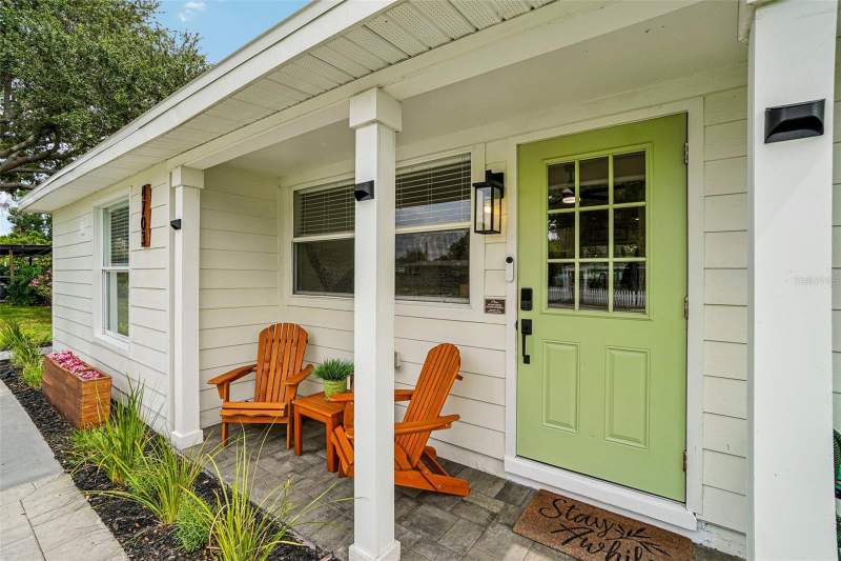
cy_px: 280
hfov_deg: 100.4
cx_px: 420
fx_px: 350
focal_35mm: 15
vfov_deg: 77.3
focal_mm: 10
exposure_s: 1/125
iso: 100
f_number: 8
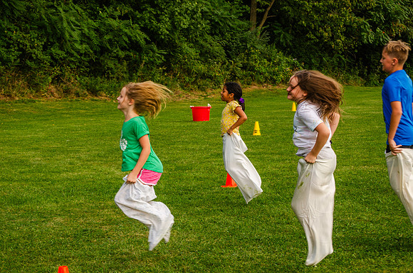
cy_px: 136
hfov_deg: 13.7
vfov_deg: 9.1
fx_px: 1717
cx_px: 206
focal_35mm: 150
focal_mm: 100
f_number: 7.1
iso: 200
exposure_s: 1/200
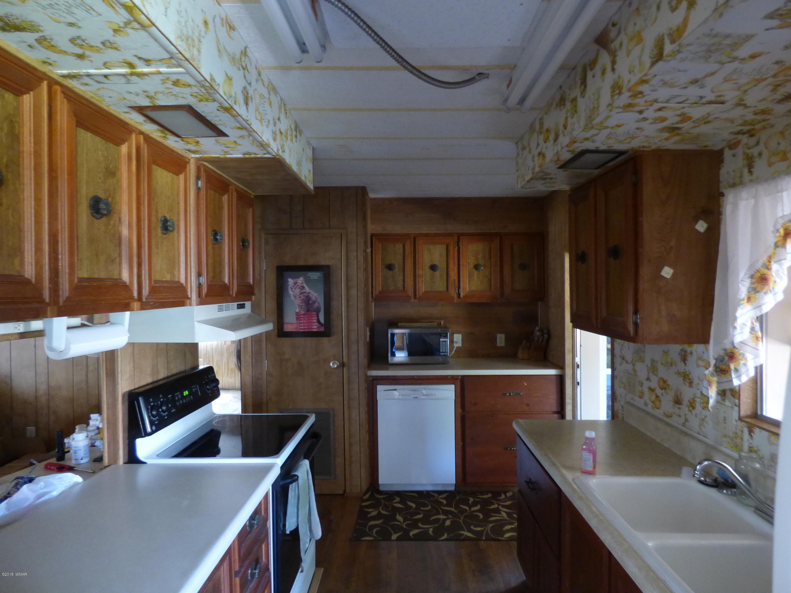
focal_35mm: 20
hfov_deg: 81.7
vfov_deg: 66.0
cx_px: 396
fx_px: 457
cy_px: 296
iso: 400
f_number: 2.8
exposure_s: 1/4
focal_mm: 3.58
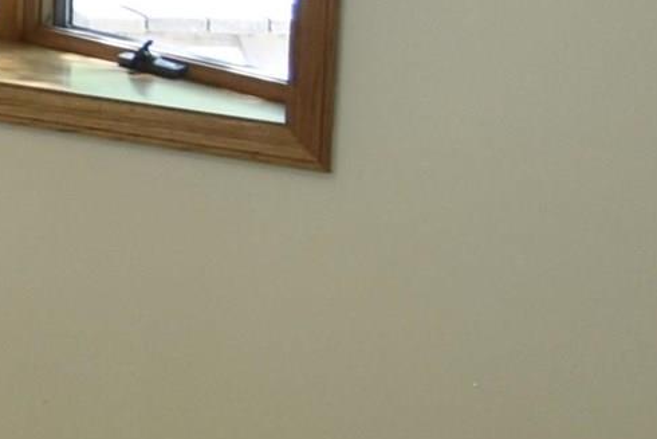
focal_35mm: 94
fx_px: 1716
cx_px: -825
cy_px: -228
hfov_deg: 15.1
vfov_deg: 13.7
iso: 400
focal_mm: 10
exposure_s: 1/80
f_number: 4.5
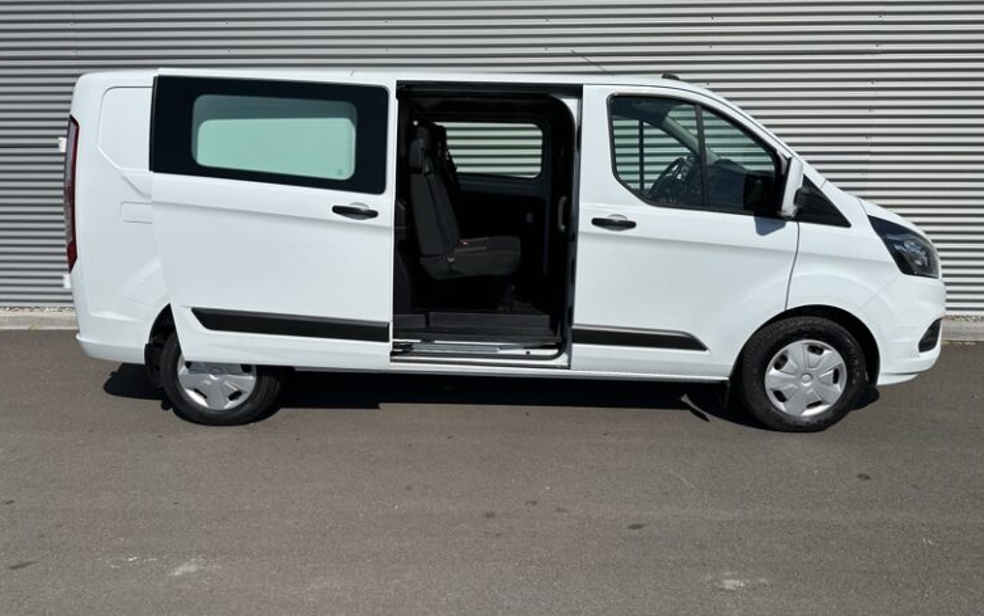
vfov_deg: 47.6
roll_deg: +0.2
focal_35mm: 26
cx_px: 490
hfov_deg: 70.4
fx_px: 698
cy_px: 308
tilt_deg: -12.2
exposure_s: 1/13699
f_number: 1.78
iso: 80
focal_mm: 6.86
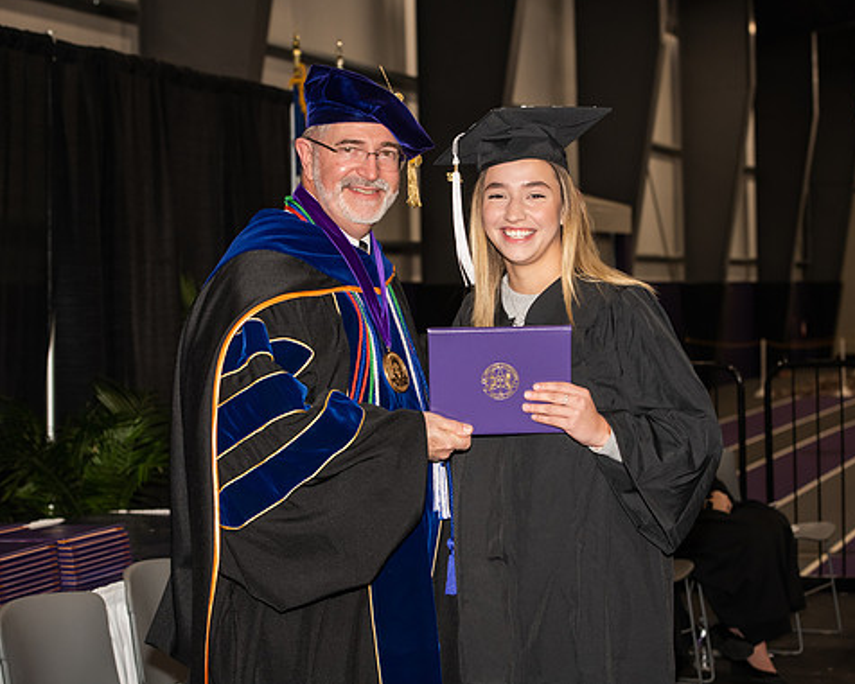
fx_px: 2025
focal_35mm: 80
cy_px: 340
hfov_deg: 23.8
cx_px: 449
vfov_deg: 19.2
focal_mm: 70
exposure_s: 1/200
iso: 1000
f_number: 5.6
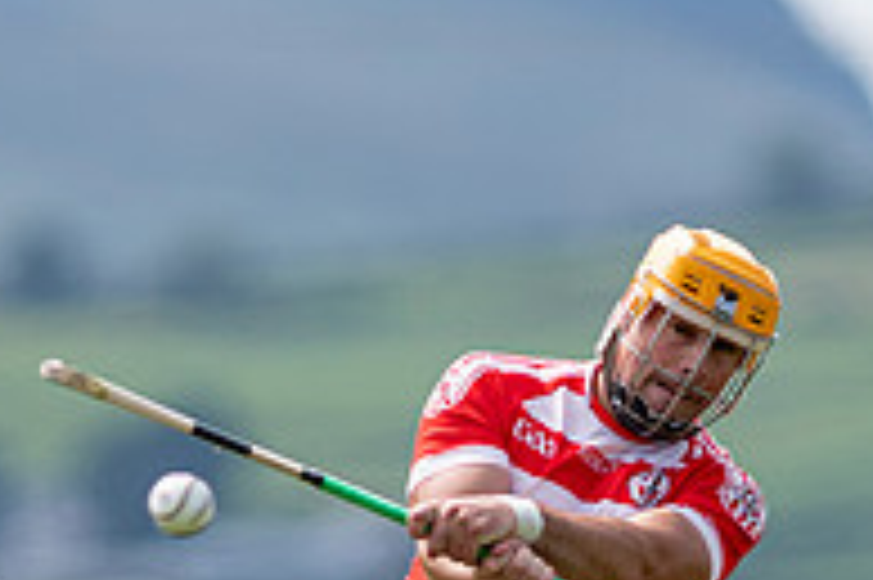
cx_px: 447
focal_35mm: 1761
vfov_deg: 0.8
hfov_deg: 1.2
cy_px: 973
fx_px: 42667
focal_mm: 300
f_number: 2.8
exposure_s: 1/1600
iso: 100
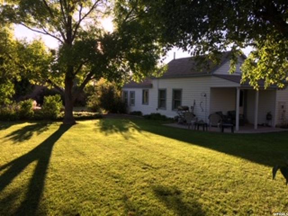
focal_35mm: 29
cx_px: 144
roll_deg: -0.2
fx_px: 241
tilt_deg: -3.5
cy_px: 108
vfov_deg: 48.2
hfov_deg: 61.7
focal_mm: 4.15
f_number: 2.2
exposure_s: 1/533
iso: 32
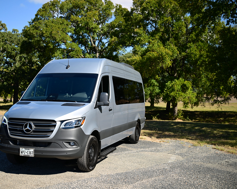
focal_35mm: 41
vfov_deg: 36.5
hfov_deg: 44.7
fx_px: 288
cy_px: 95
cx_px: 105
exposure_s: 1/640
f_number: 2.8
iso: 100
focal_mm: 36
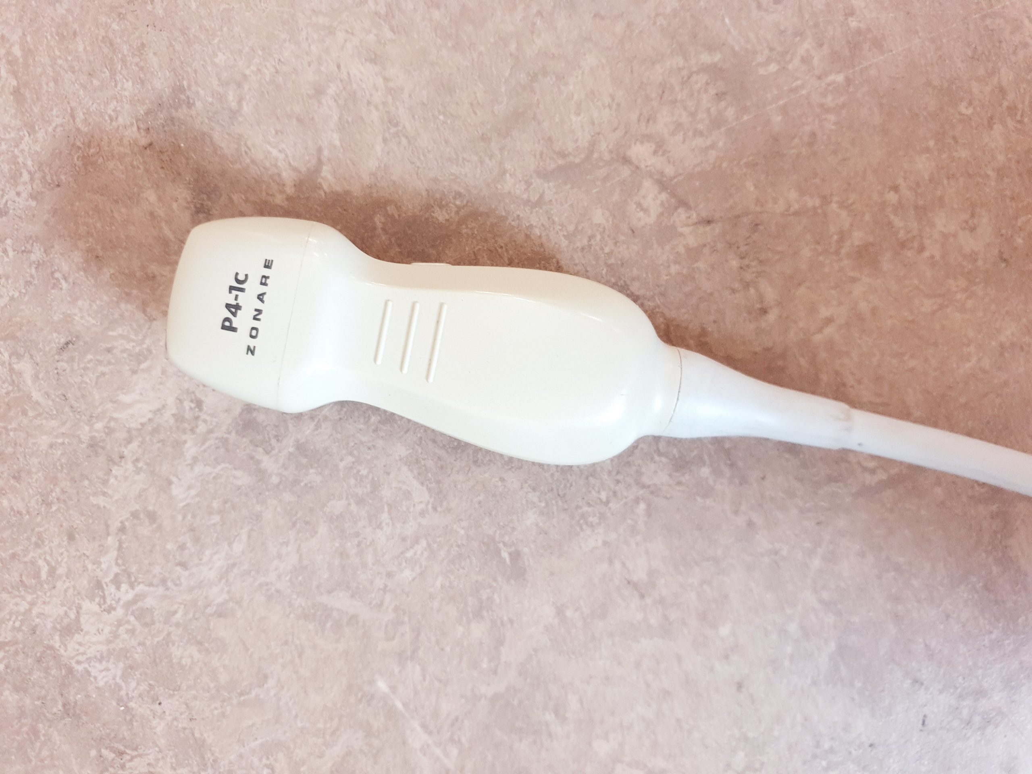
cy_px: 387
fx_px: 775
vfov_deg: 53.1
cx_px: 516
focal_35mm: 26
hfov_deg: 67.3
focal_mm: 4.3
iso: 250
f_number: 1.5
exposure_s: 1/33
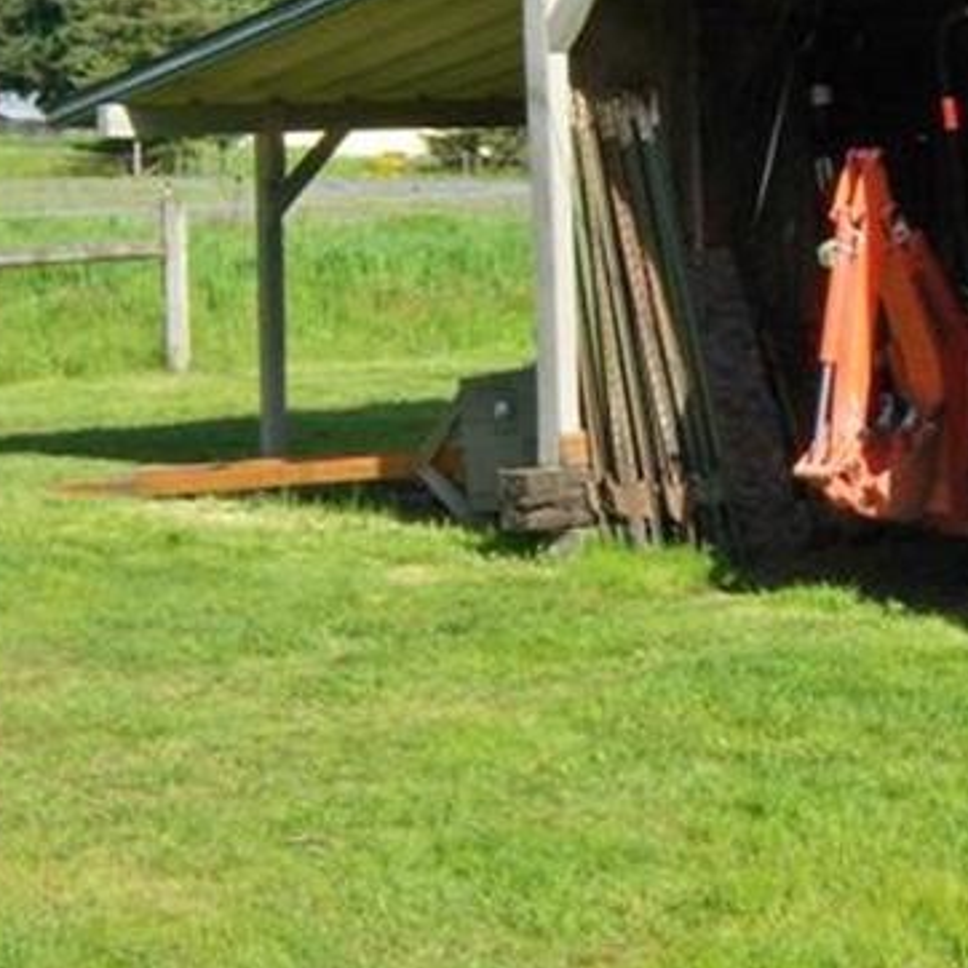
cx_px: 987
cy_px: 286
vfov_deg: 19.2
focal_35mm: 90
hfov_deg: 18.7
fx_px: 2847
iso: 80
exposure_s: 1/500
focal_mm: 7.5
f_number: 4.8
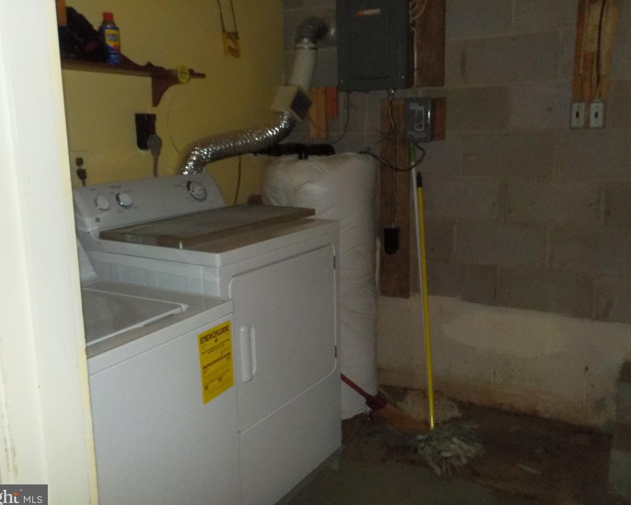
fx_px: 598
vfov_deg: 45.8
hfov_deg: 55.7
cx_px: 308
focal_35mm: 32
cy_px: 253
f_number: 3.3
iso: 800
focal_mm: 4.1
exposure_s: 1/4
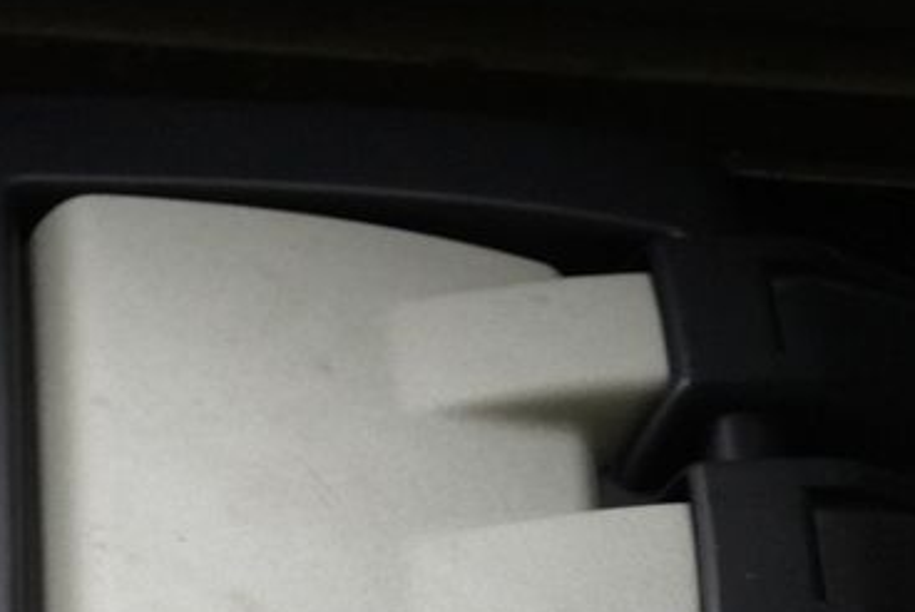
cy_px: 1087
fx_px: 3917
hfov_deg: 13.0
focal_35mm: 154
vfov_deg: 8.6
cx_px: -160
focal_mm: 28
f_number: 4
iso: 1000
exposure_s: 1/160
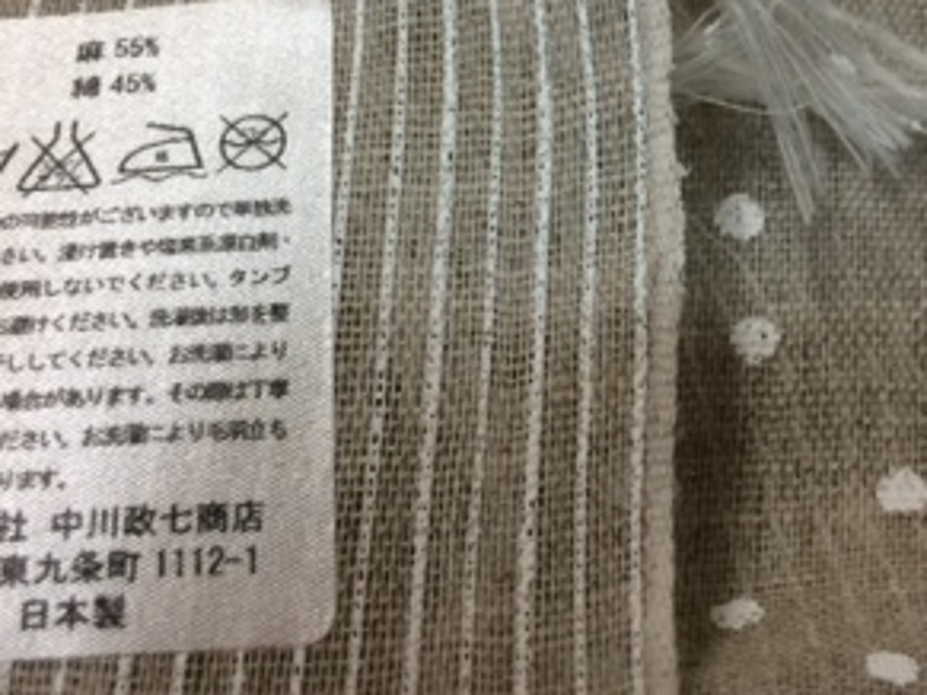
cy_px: 131
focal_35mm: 66
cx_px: 564
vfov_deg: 21.9
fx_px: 1767
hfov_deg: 29.3
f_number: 2.2
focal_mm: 4.12
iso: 125
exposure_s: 1/33
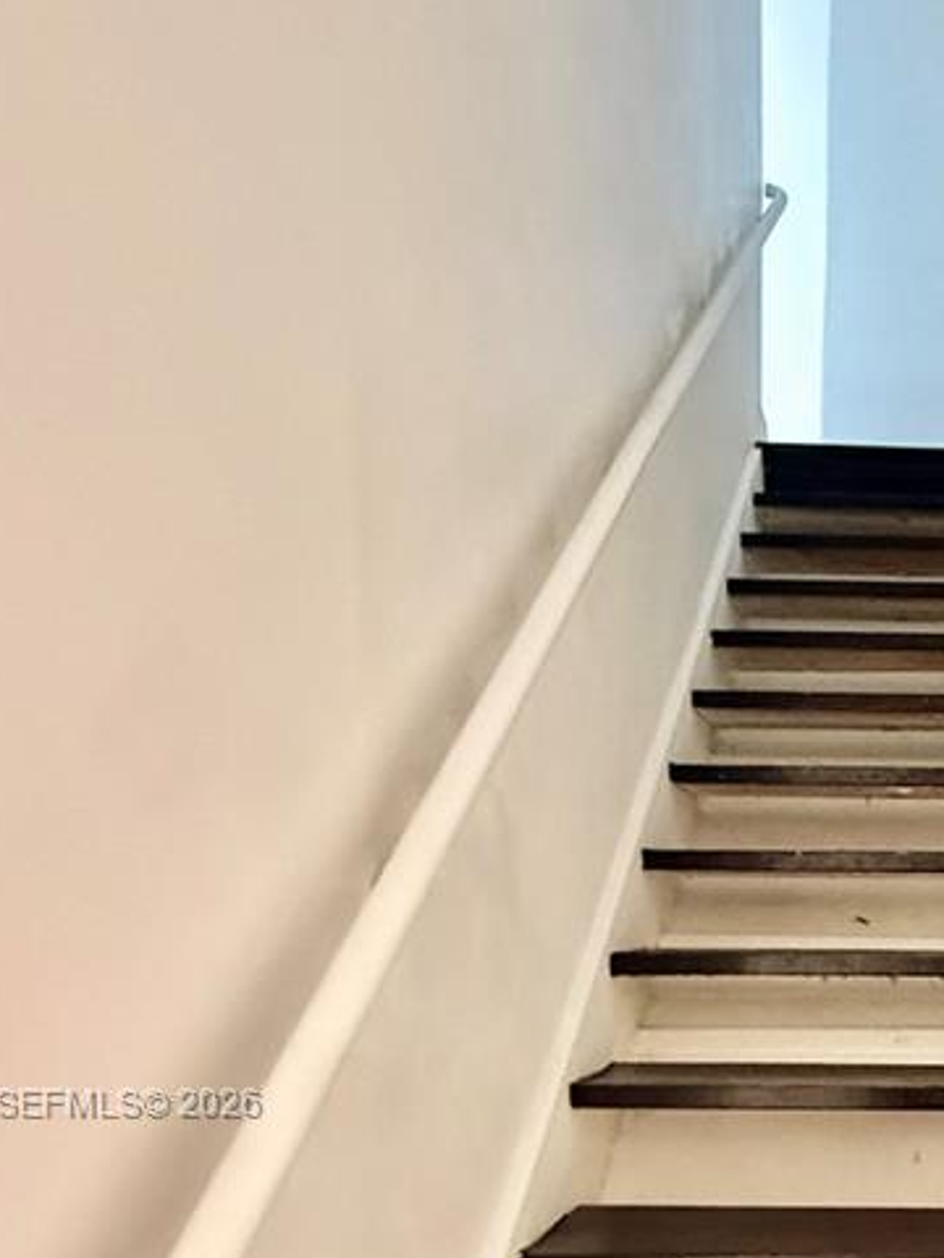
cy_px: 1106
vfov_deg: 47.8
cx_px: 954
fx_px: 1273
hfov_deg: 36.4
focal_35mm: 35
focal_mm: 2.22
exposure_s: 1/40
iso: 1000
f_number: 2.2
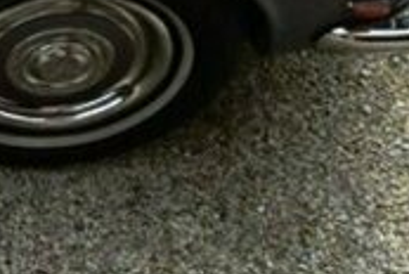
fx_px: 2834
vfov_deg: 5.4
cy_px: -317
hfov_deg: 7.3
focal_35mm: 249
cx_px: -801
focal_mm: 24
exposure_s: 1/160
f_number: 9
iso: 400
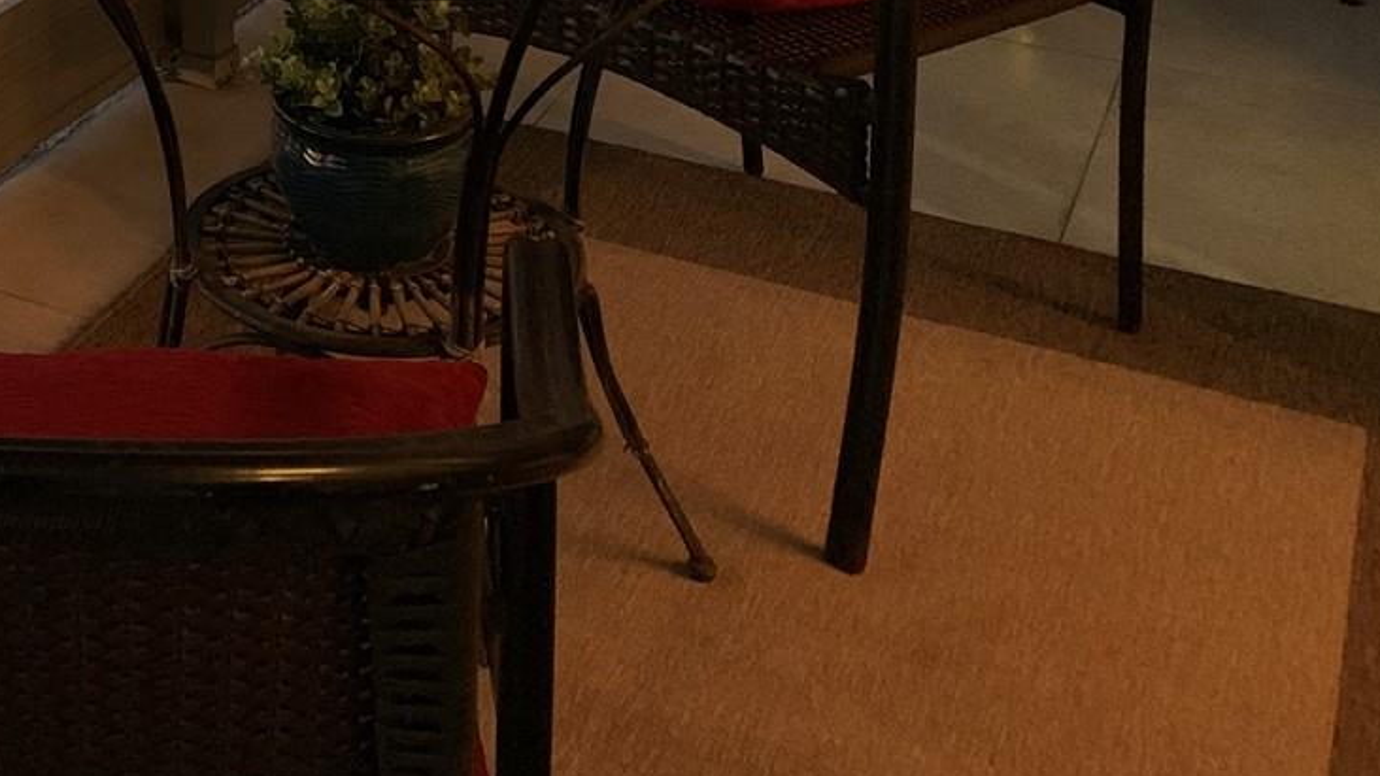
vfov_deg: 17.9
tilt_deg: -16.0
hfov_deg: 31.0
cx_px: -42
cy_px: -287
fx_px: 2268
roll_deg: +2.5
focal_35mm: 62
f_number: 1.8
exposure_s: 1/24
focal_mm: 4.25
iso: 640
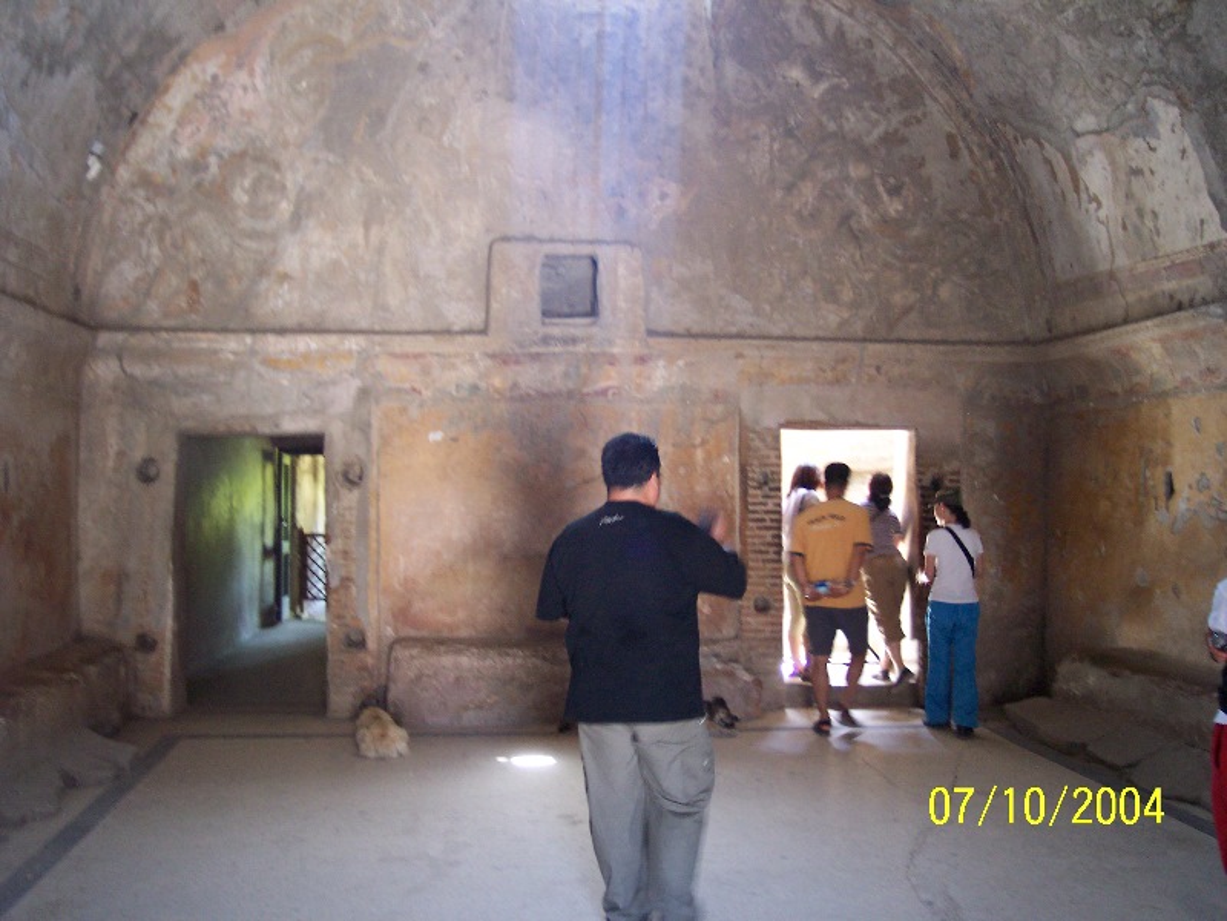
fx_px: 1347
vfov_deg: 37.7
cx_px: 614
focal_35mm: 38
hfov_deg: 49.0
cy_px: 460
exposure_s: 1/8
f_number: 2.8
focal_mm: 8
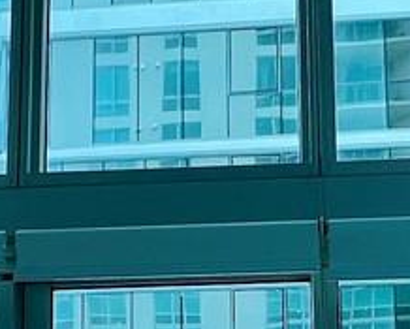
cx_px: 171
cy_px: 427
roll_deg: -0.7
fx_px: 1130
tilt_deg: +10.8
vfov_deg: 15.8
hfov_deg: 20.5
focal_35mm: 93
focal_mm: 1.57
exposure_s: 1/255
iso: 32
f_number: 1.8
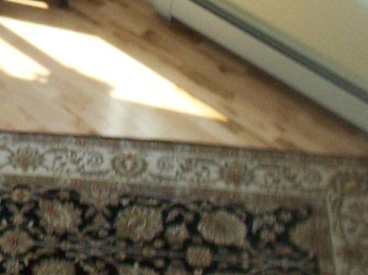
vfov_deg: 9.8
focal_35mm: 150
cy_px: -16
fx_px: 1594
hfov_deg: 12.8
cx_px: -103
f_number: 3.9
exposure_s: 1/60
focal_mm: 6.4
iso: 125
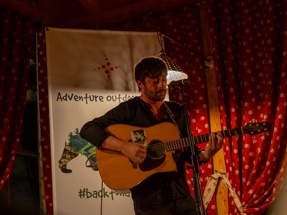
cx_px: 144
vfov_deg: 18.4
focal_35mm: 80
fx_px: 663
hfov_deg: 24.4
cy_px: 108
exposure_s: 1/50
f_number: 3.2
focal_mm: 40
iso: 3200
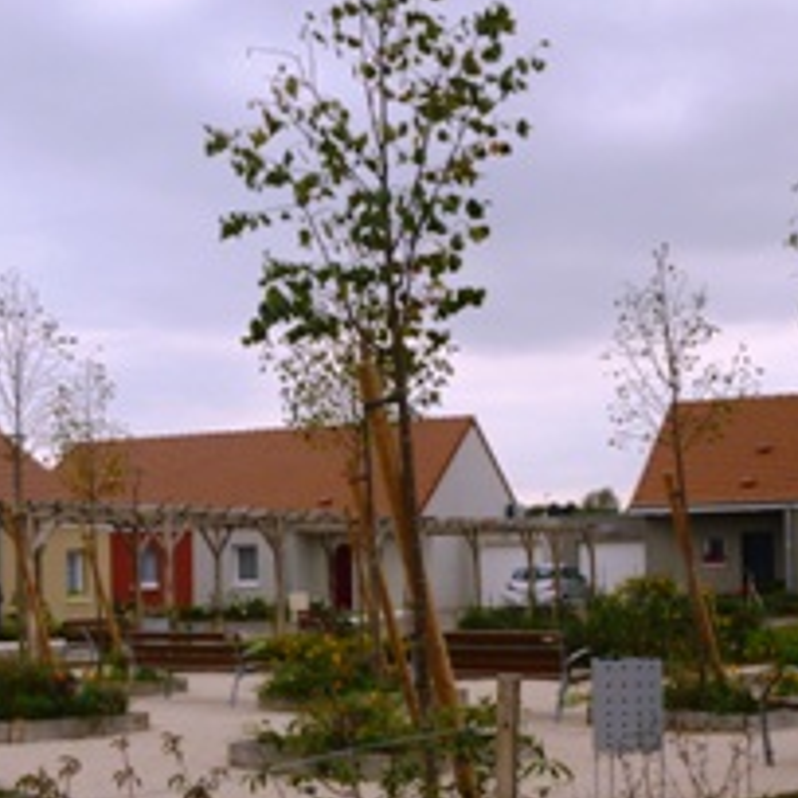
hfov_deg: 25.9
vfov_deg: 25.9
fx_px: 1721
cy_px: 548
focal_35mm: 66
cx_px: 223
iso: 100
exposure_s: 1/400
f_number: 3.5
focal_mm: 6
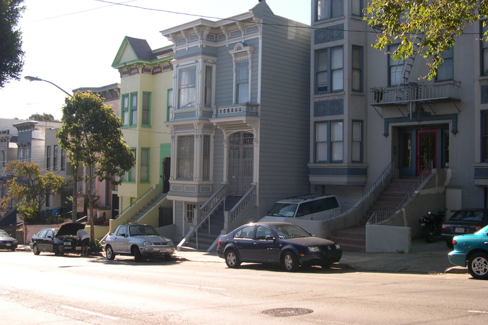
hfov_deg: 48.5
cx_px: 245
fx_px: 542
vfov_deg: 33.4
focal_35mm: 40
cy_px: 150
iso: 100
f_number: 7.6
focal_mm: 8
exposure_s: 1/94
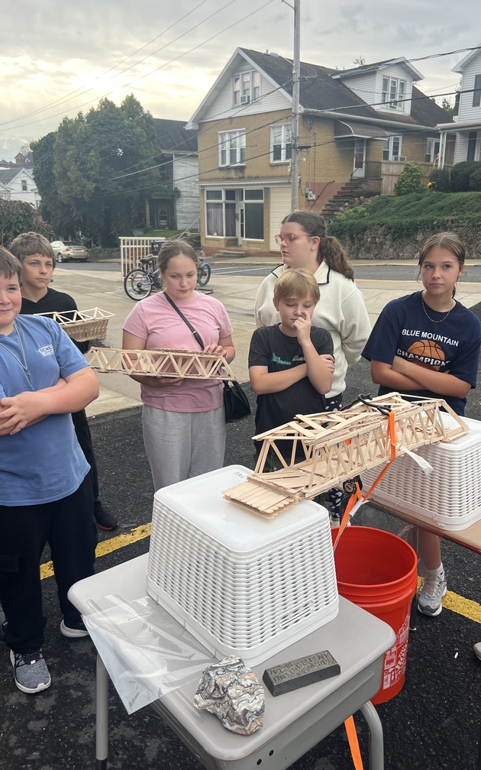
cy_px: 383
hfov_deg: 44.5
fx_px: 587
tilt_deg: -16.0
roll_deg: +0.9
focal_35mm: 28
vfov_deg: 66.5
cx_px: 260
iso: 50
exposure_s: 1/526
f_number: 1.5
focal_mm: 5.7
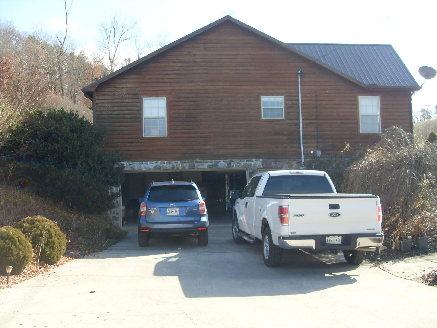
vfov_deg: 38.7
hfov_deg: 50.1
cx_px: 218
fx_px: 467
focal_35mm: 37
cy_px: 164
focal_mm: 6.3
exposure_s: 1/90
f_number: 7
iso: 80
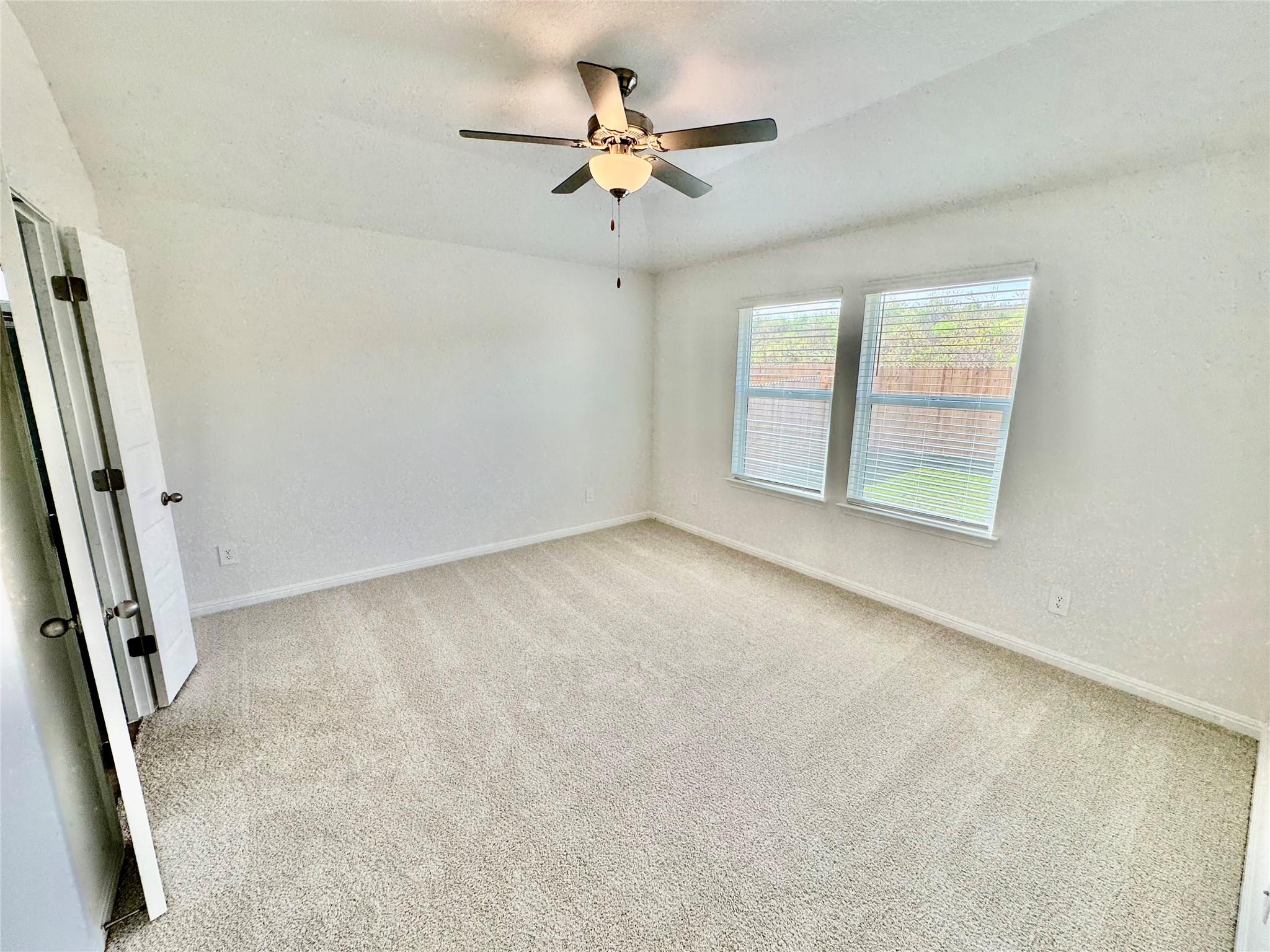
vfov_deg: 85.7
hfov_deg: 102.1
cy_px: 476
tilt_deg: -12.9
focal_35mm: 14
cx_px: 635
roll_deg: -0.9
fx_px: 514
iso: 40
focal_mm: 2.22
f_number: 2.2
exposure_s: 1/134
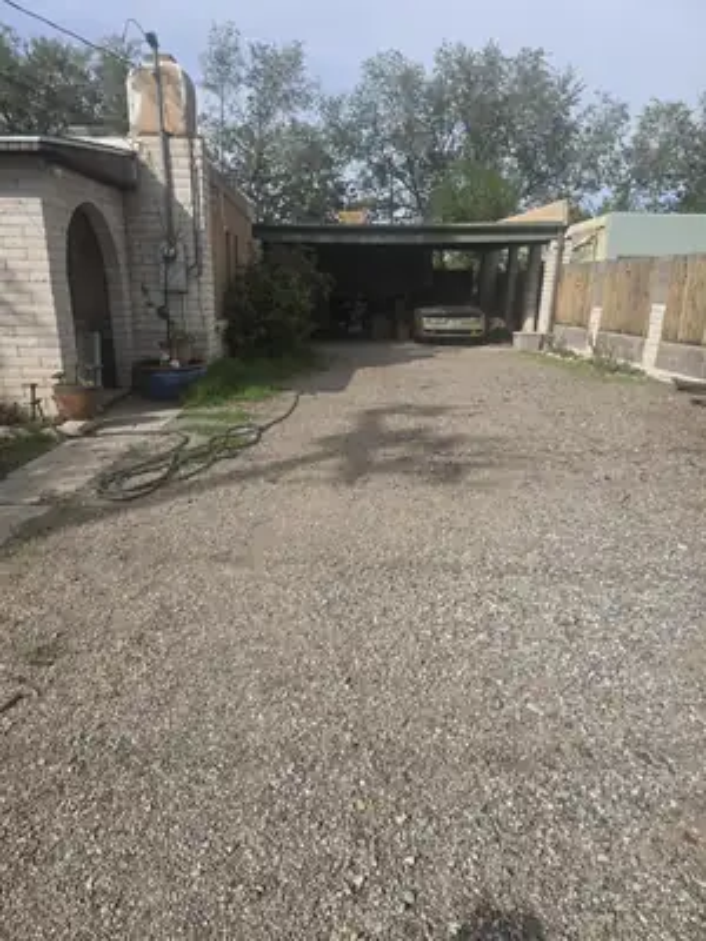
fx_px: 625
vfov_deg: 73.9
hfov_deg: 58.9
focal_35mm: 23
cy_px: 470
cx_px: 353
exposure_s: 1/720
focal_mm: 6.3
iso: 12
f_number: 1.7
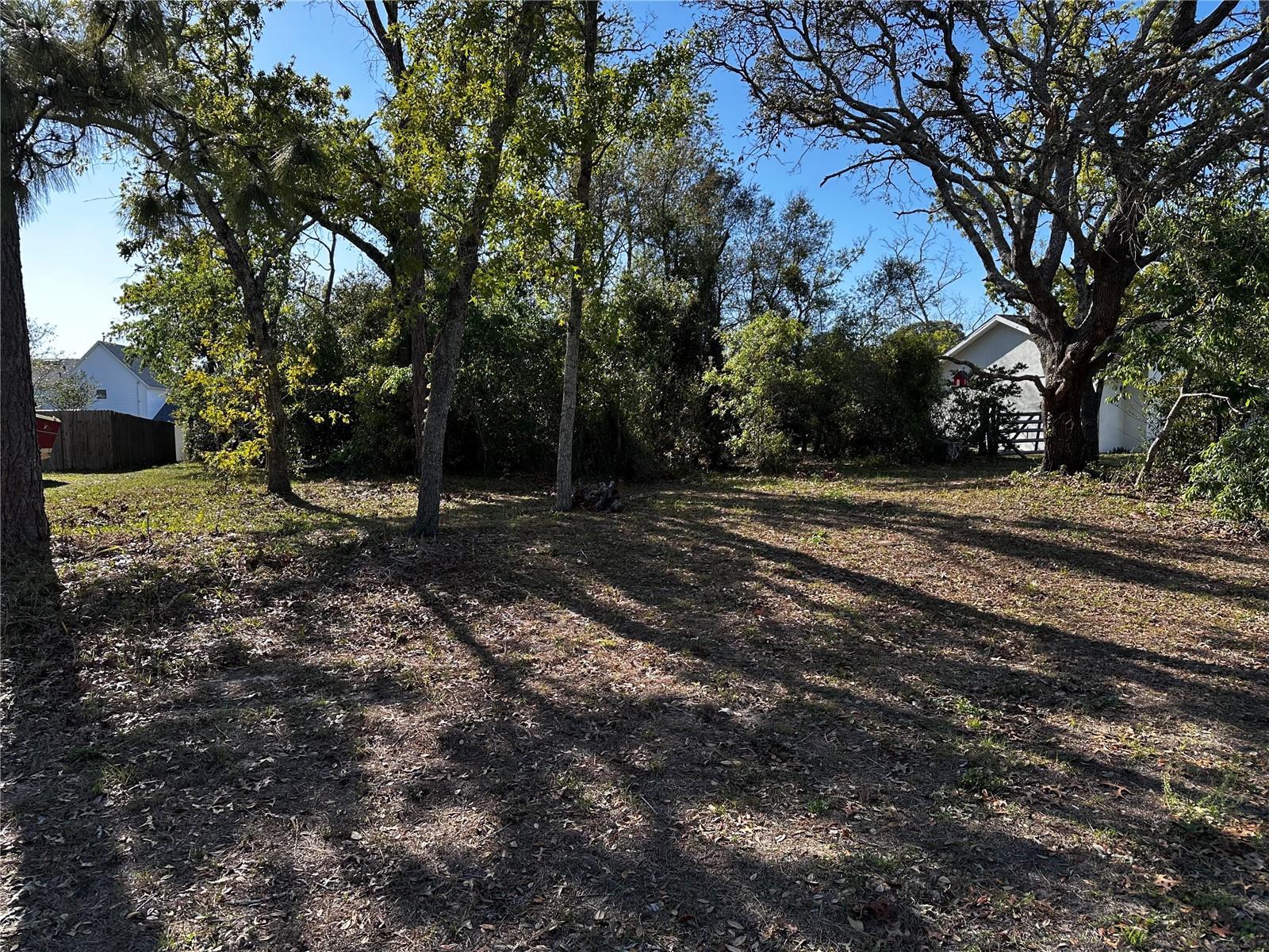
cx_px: 634
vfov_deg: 56.8
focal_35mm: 24
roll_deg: +1.2
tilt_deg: -3.8
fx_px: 880
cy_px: 476
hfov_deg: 71.6
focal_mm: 6.86
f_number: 1.78
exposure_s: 1/1357
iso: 80
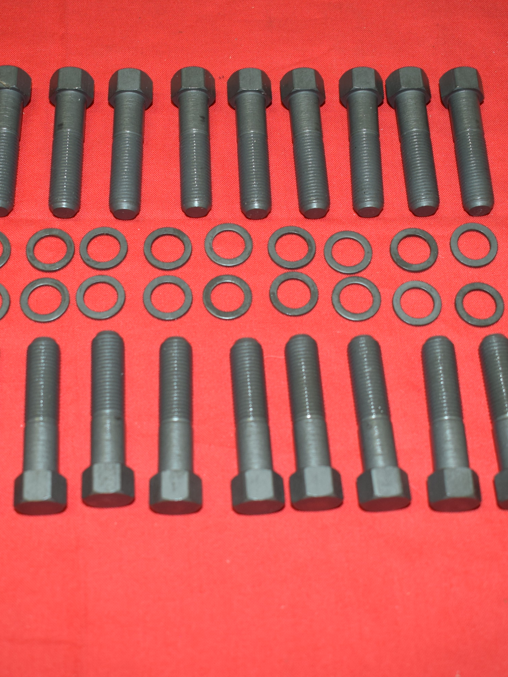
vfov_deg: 36.8
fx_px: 1017
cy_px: 339
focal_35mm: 52
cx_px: 228
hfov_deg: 28.0
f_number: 5
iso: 500
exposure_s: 1/60
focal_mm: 24
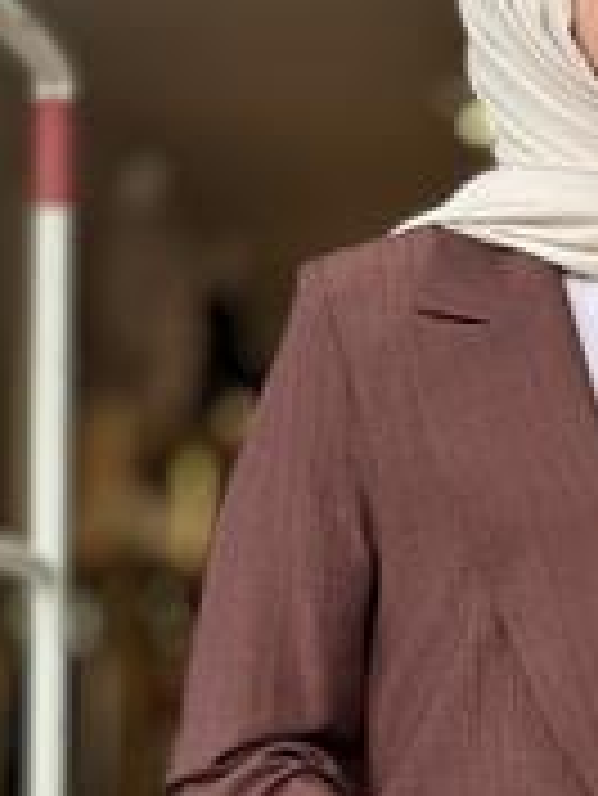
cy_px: 693
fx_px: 3244
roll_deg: -1.2
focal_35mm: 141
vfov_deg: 13.9
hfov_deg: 10.4
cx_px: 611
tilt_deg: +1.1
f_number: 1.78
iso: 80
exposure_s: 1/387
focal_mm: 6.86
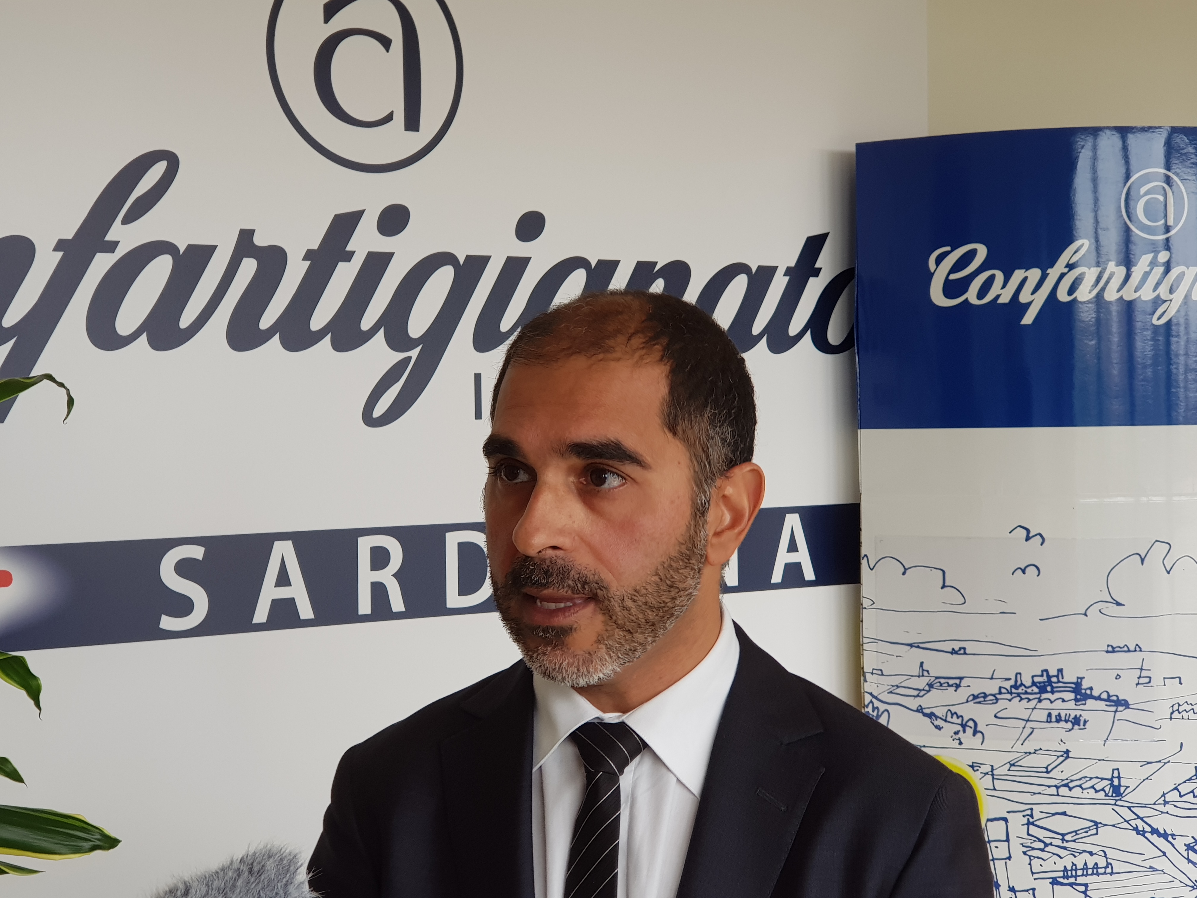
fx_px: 1798
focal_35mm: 52
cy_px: 449
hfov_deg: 36.8
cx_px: 598
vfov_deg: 28.0
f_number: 2.4
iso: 25
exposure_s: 1/39
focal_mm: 6
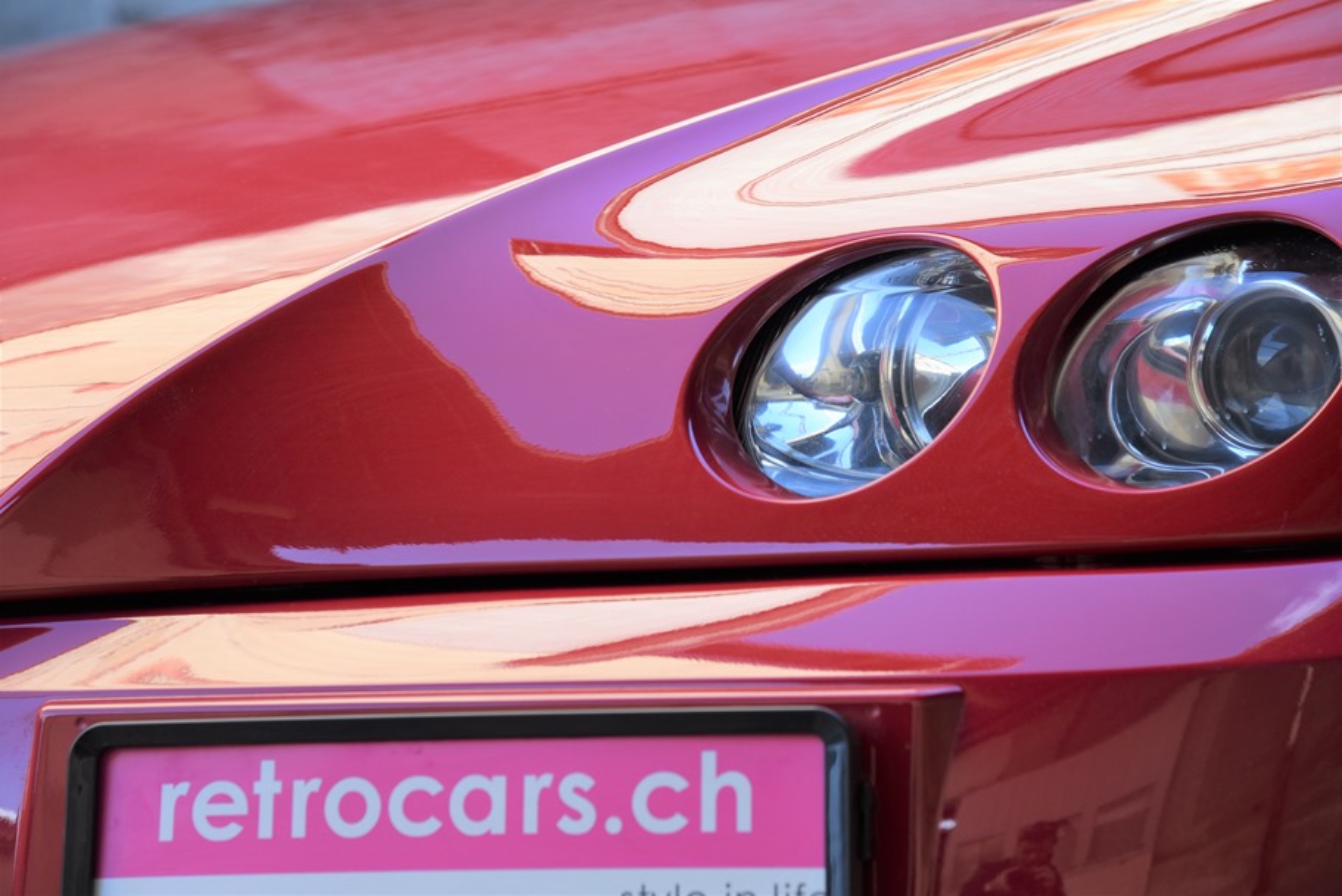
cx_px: 671
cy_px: 448
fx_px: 4474
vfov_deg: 11.4
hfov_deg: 17.1
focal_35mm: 120
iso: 400
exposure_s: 1/200
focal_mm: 120
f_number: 7.1
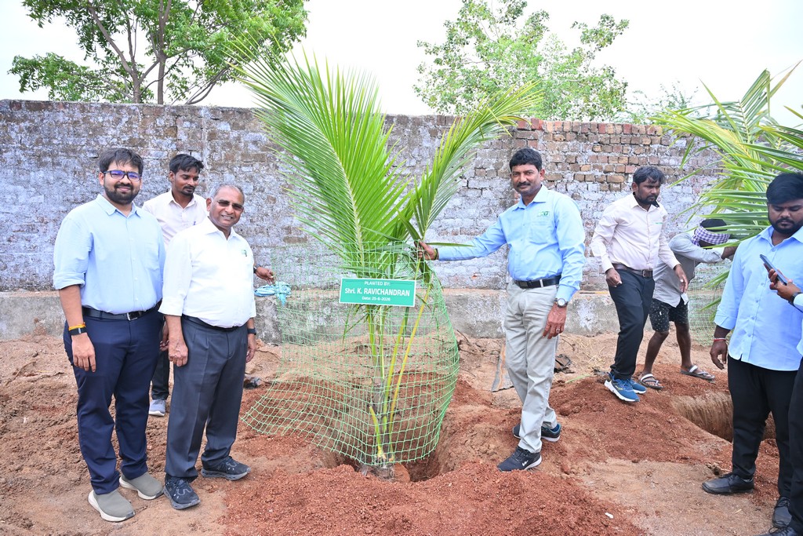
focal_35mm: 24
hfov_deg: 73.7
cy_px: 268
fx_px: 535
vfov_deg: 53.1
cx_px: 402
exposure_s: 1/200
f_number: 8
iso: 320
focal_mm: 24
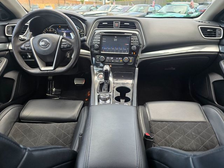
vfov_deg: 58.9
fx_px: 149
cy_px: 84
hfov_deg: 73.9
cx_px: 112
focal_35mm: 23
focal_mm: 6.3
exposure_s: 1/120
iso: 160
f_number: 1.7
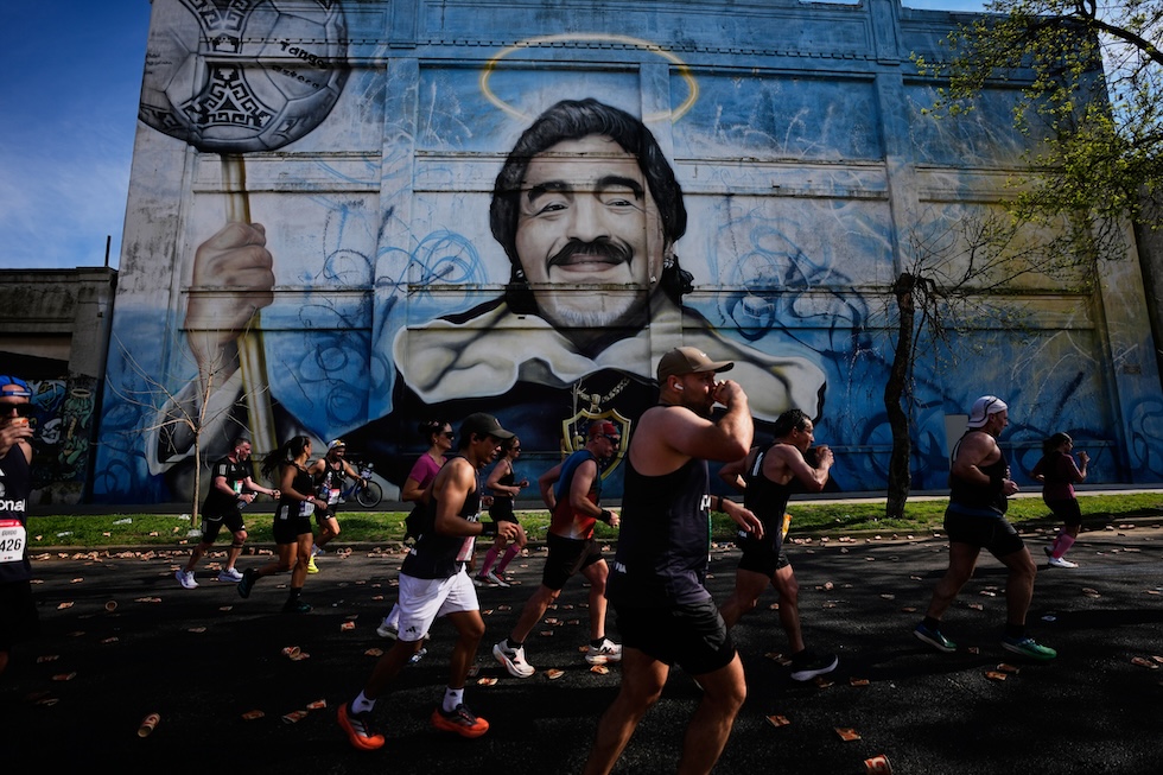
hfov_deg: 96.7
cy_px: 388
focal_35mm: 16
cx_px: 582
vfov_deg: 73.7
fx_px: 517
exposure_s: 1/2500
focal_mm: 16
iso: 50
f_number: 2.8
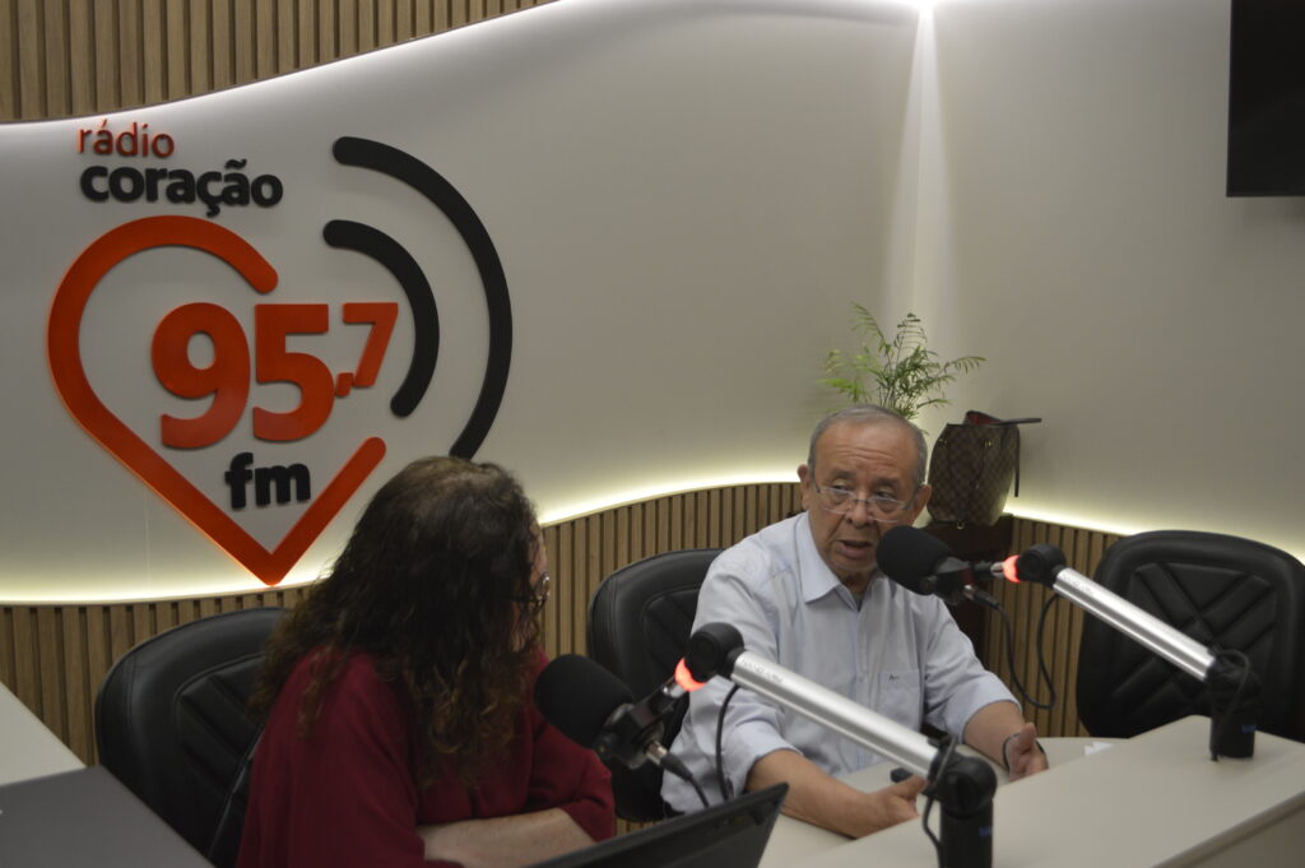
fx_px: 1304
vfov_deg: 36.8
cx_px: 652
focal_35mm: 36
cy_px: 434
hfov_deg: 53.2
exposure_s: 1/60
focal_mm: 24
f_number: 4
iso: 500
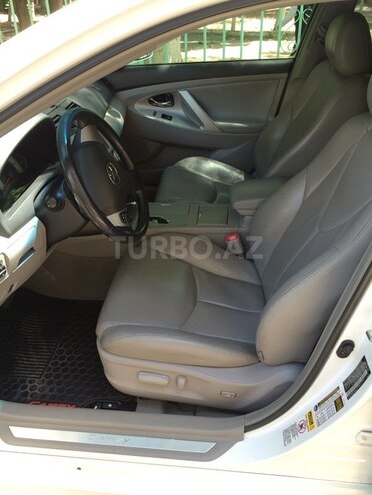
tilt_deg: -32.4
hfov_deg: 48.2
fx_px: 416
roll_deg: +2.2
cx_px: 186
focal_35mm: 29
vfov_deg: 61.7
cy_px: 248
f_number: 2.2
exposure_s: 1/114
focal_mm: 4.15
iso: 32
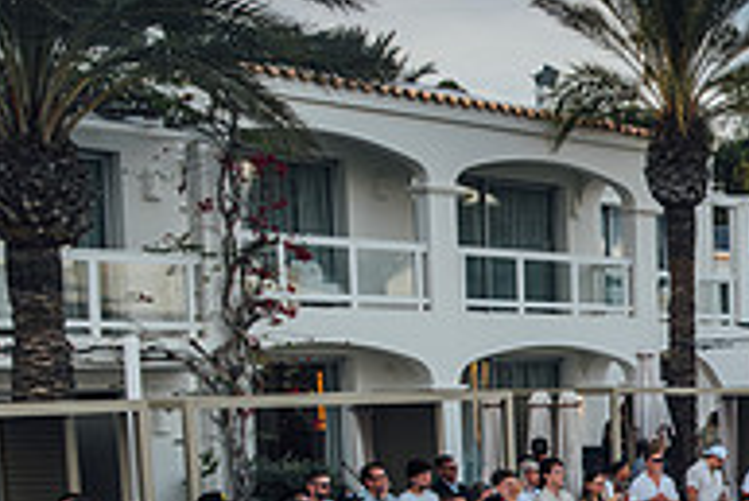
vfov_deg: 18.5
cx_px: 1079
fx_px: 1499
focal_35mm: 72
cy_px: 487
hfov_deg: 23.3
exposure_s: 1/250
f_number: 3.2
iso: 400
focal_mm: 16
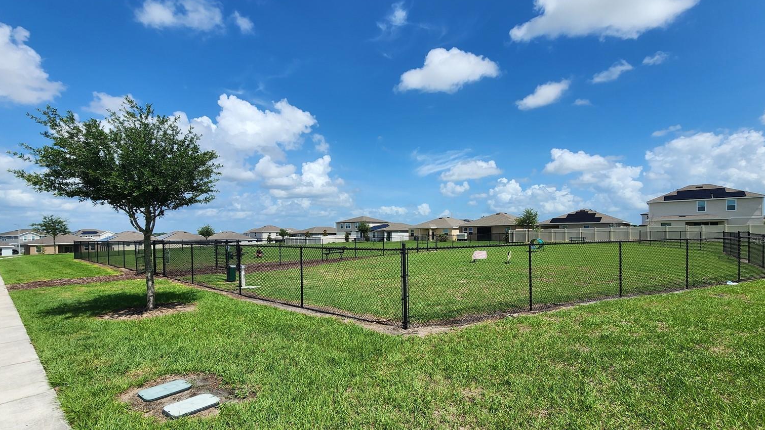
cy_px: 240
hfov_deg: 103.0
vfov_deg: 70.3
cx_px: 394
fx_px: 304
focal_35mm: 15
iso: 50
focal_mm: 2.2
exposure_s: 1/3100
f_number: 2.2
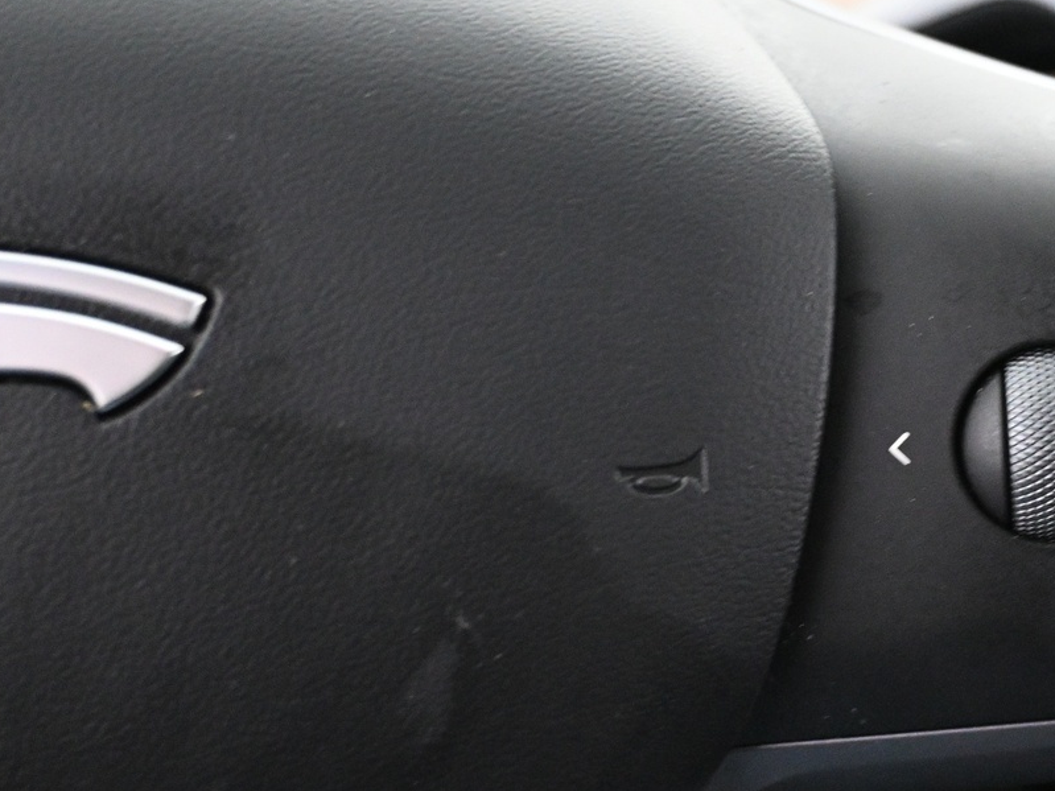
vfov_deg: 19.0
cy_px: 471
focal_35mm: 77
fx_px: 2360
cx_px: 1055
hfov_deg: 24.1
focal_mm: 26.5
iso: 4000
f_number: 4.5
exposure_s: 1/15
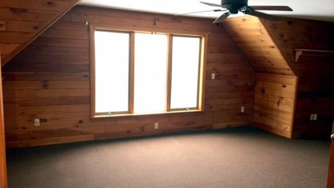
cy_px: 106
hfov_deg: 61.0
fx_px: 283
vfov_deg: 36.6
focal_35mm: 32
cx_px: 166
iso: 160
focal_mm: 4.15
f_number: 2.2
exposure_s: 1/30
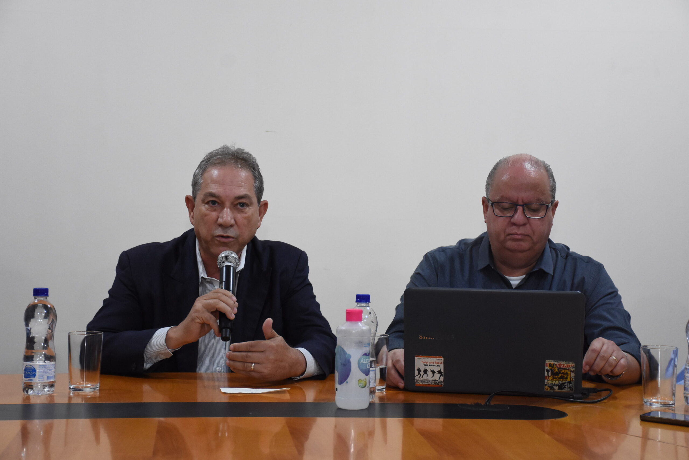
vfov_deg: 18.9
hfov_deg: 28.1
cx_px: 344
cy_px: 230
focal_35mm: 72
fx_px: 1378
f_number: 4.5
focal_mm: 48
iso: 2000
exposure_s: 1/160
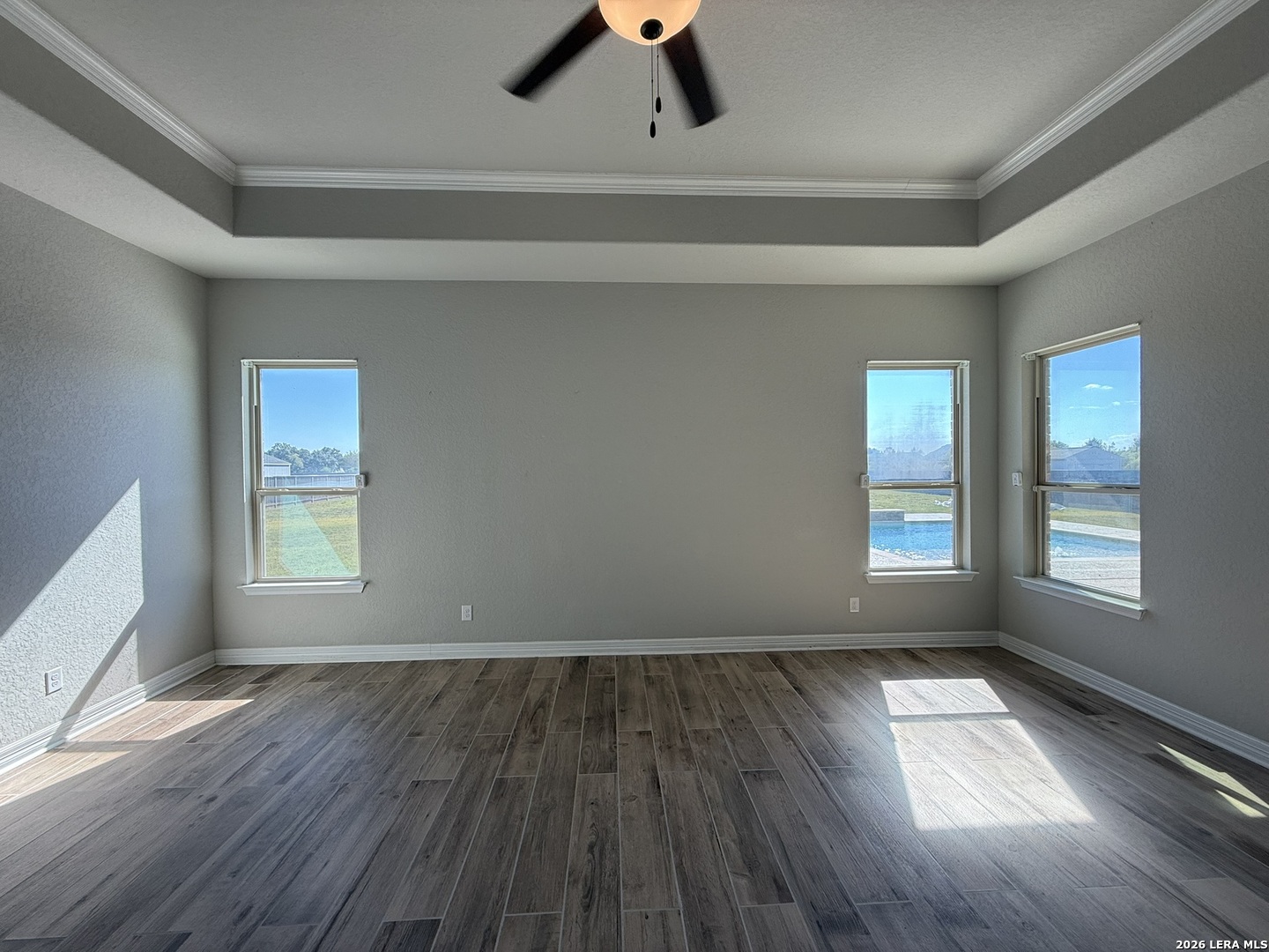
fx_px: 513
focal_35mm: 14
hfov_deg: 102.1
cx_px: 634
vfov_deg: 85.7
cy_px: 476
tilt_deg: +0.6
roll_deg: +0.2
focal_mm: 2.22
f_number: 2.2
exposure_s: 1/133
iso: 64
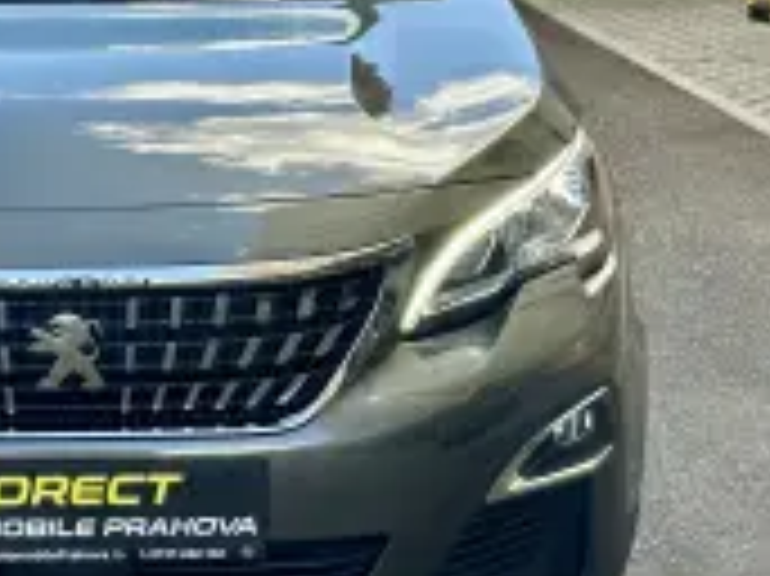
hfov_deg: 19.1
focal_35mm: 101
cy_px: 202
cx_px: 72
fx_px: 2245
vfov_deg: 14.6
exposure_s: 1/529
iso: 64
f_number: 1.78
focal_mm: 6.86
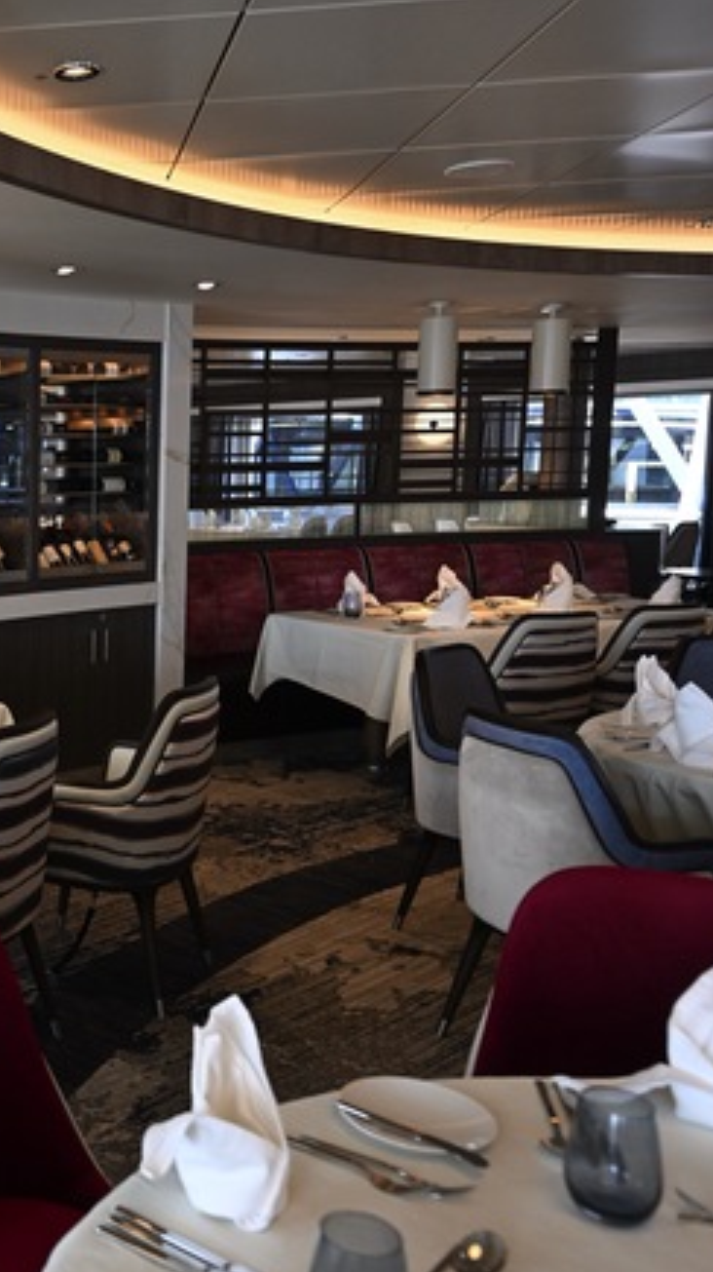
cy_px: 637
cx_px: -158
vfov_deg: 55.6
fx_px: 1206
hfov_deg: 28.4
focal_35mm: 36
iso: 1250
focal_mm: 22.5
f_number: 3.5
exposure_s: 1/400
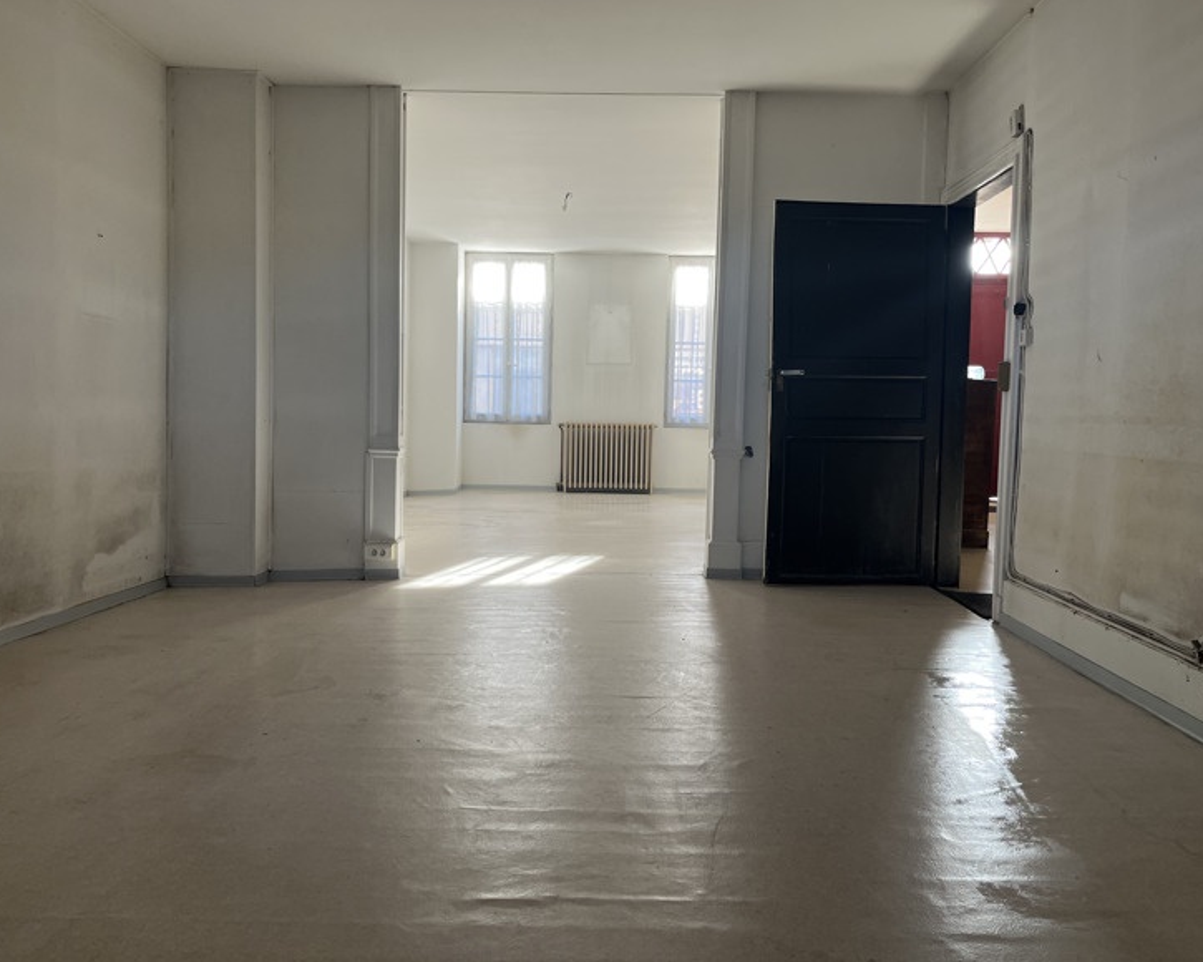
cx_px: 572
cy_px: 466
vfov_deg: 51.5
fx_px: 997
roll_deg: -1.5
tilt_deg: -3.9
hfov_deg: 62.2
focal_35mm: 28
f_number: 1.6
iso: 80
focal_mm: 5.1
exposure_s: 1/121
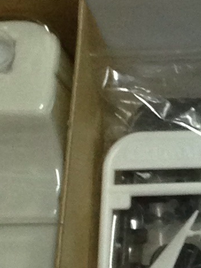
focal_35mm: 231
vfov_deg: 8.6
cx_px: 461
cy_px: 150
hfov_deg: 6.2
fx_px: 1787
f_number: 2.4
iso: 125
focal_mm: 4.13
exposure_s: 1/20
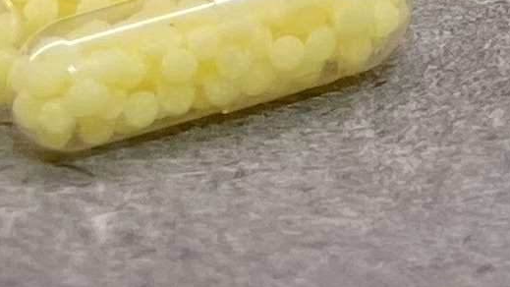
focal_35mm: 220
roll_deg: -0.3
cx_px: 1506
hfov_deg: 8.3
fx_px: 2975
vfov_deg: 4.7
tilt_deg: -9.3
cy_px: -1085
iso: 80
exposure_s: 1/100
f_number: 1.6
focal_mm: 5.1
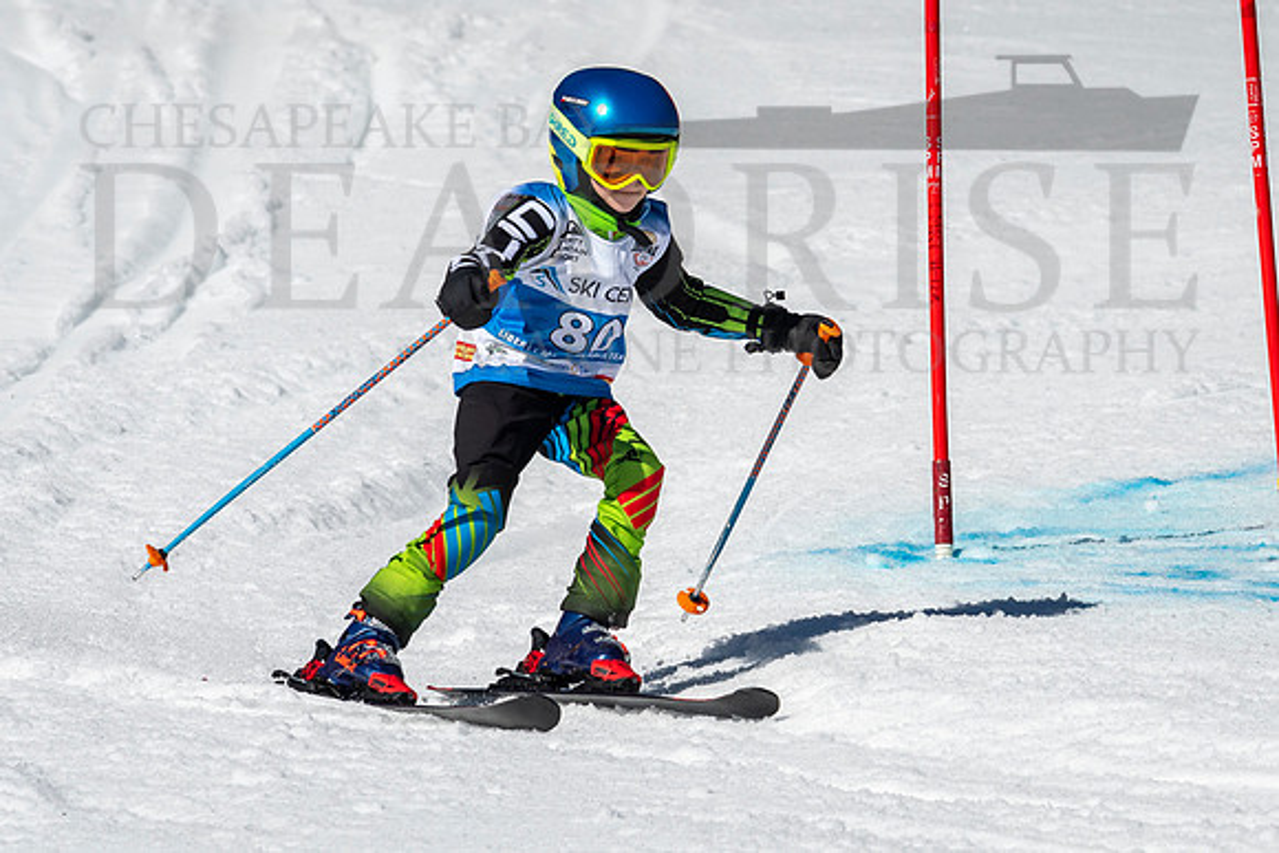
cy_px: 384
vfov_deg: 1.5
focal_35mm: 905
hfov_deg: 2.3
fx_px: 32160
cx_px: 740
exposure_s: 1/2000
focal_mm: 400
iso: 200
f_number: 8
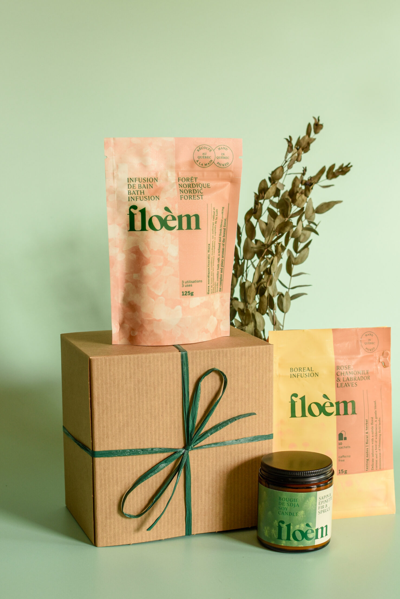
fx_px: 1010
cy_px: 311
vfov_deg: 33.1
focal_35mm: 61
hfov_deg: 22.4
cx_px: 220
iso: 400
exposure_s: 1/100
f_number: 5
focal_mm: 35
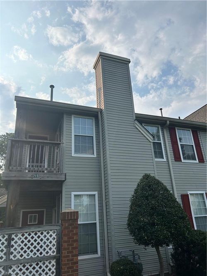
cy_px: 138
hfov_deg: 53.0
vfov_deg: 67.3
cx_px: 104
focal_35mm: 26
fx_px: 207
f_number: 1.5
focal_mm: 5.7
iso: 50
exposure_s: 1/5319
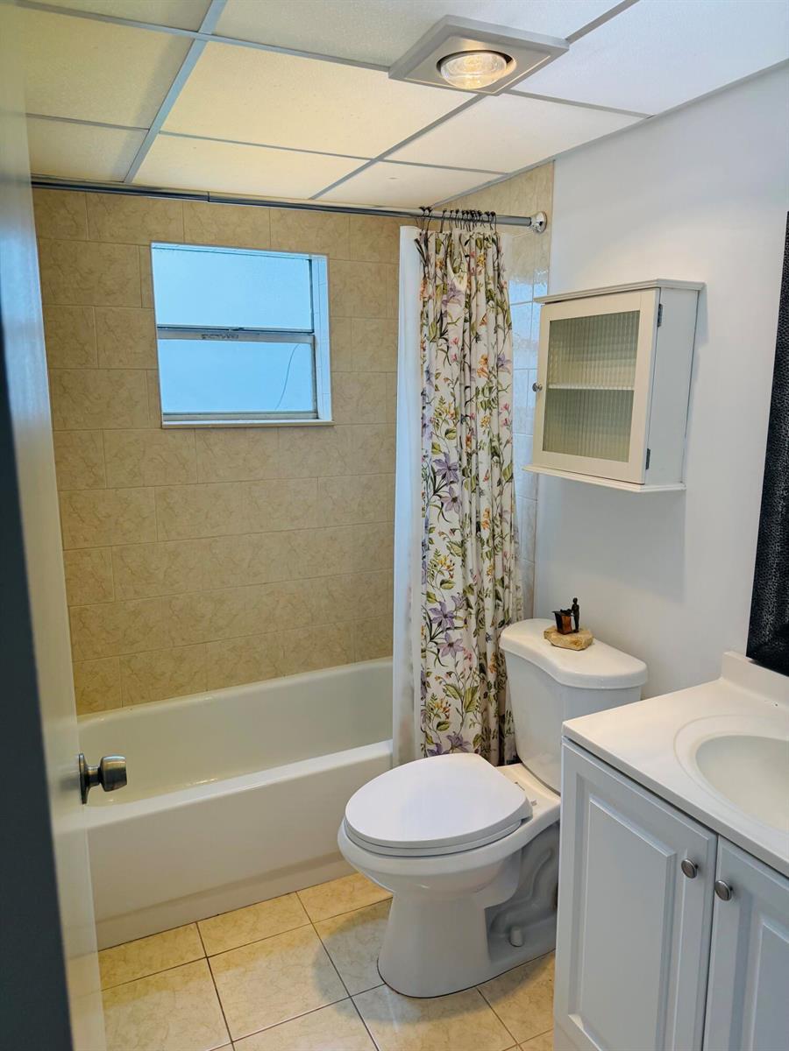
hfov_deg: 56.8
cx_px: 394
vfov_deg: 71.6
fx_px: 729
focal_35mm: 24
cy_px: 526
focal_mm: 6.76
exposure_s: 1/310
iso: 100
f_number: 1.78
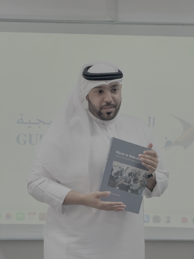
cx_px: 97
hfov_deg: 12.3
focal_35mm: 120
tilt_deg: -1.7
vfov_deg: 16.4
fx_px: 897
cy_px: 130
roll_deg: -0.9
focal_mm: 15.66
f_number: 2.8
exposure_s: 1/100
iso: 160
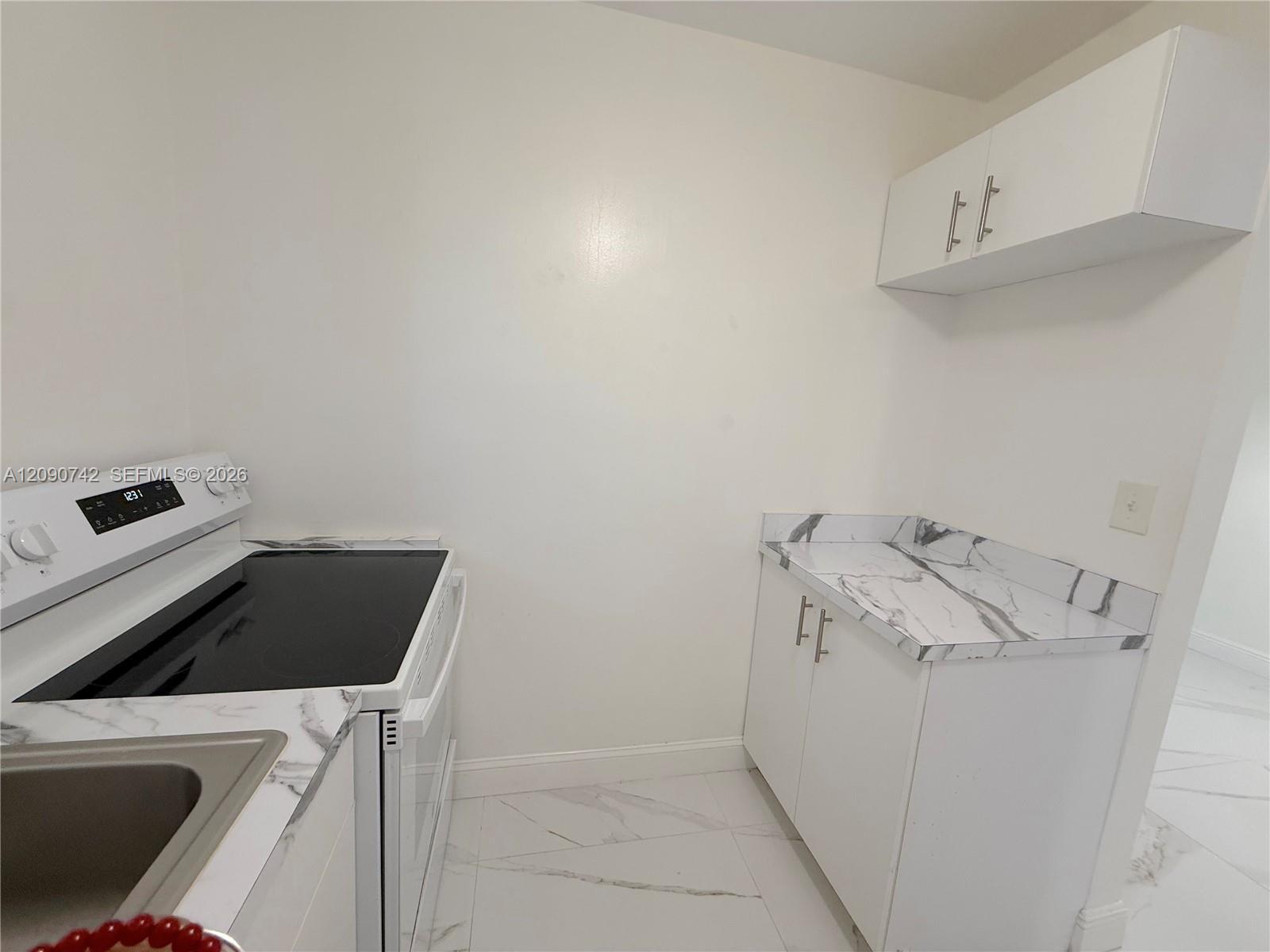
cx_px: 635
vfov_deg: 85.7
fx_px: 514
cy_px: 476
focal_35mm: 14
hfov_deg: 102.1
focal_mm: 2.22
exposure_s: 1/120
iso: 200
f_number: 2.2
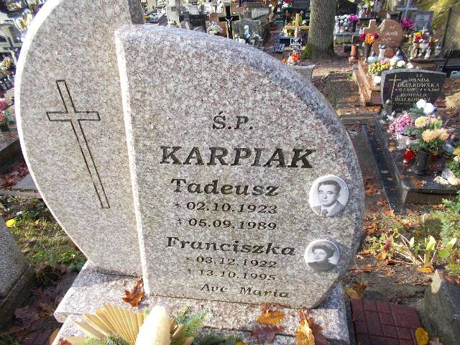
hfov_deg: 67.3
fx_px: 346
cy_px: 172
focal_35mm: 26
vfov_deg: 53.1
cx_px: 230
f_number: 3.2
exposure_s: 1/100
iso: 80
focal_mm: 4.6
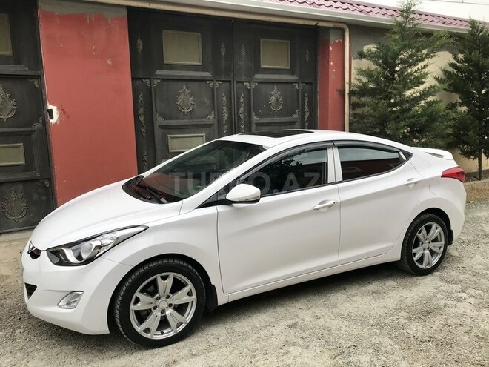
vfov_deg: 49.7
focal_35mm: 28
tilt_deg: -7.6
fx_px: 396
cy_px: 184
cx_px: 244
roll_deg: +1.4
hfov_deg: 63.4
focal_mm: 3.99
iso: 20
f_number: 1.8
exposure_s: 1/250
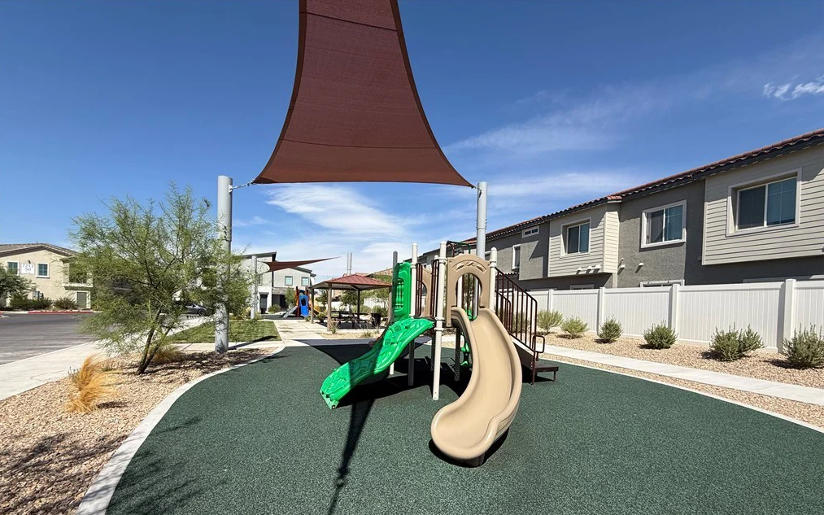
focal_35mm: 15
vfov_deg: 73.9
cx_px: 408
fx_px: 337
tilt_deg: +0.3
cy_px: 310
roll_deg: -1.5
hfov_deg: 101.5
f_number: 2.2
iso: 20
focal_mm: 2.22
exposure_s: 1/888
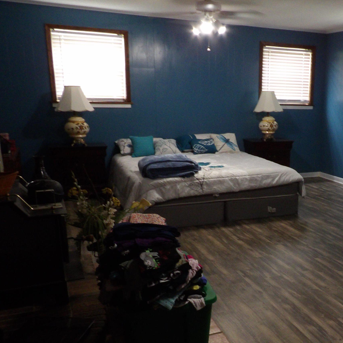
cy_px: 221
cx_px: 264
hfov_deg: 42.3
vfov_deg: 43.4
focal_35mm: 38
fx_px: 426
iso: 392
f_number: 3.2
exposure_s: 1/17
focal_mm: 4.3
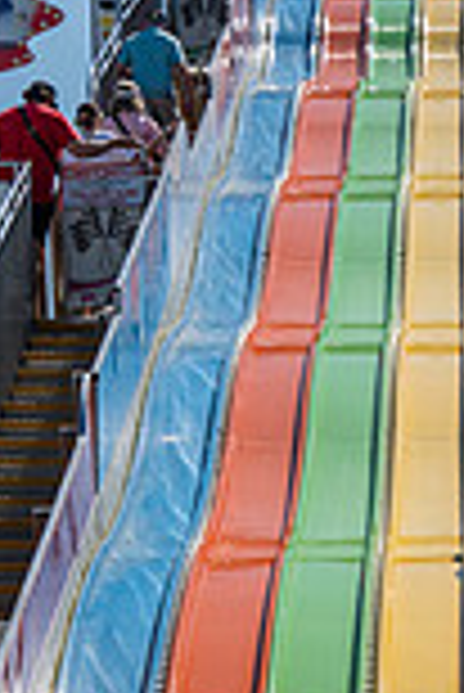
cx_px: 514
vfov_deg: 9.9
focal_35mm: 204
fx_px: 3935
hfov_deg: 6.7
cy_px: 864
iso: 100
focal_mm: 70
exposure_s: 1/1000
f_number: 5.6
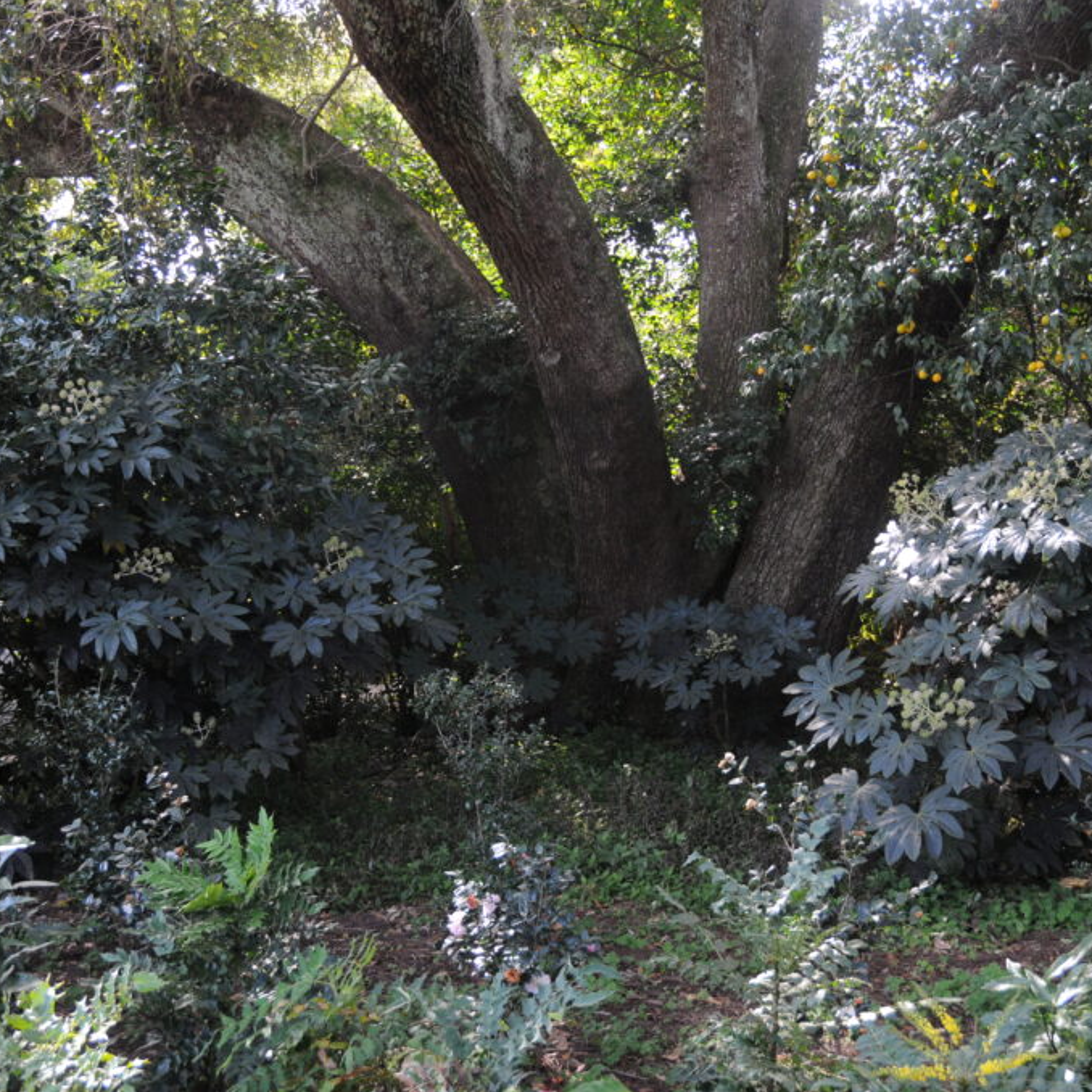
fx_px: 1785
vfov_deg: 34.0
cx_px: 614
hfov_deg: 34.0
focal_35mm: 50
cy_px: 546
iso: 640
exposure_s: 1/250
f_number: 3.8
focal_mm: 26
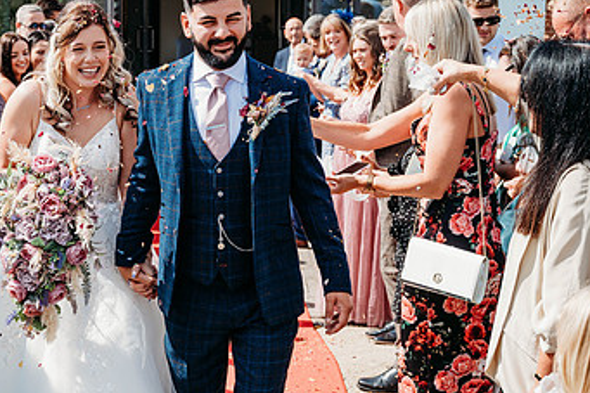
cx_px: 149
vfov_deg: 17.0
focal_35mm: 80
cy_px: 163
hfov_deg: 25.1
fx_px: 1310
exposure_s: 1/800
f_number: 5
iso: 220
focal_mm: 47
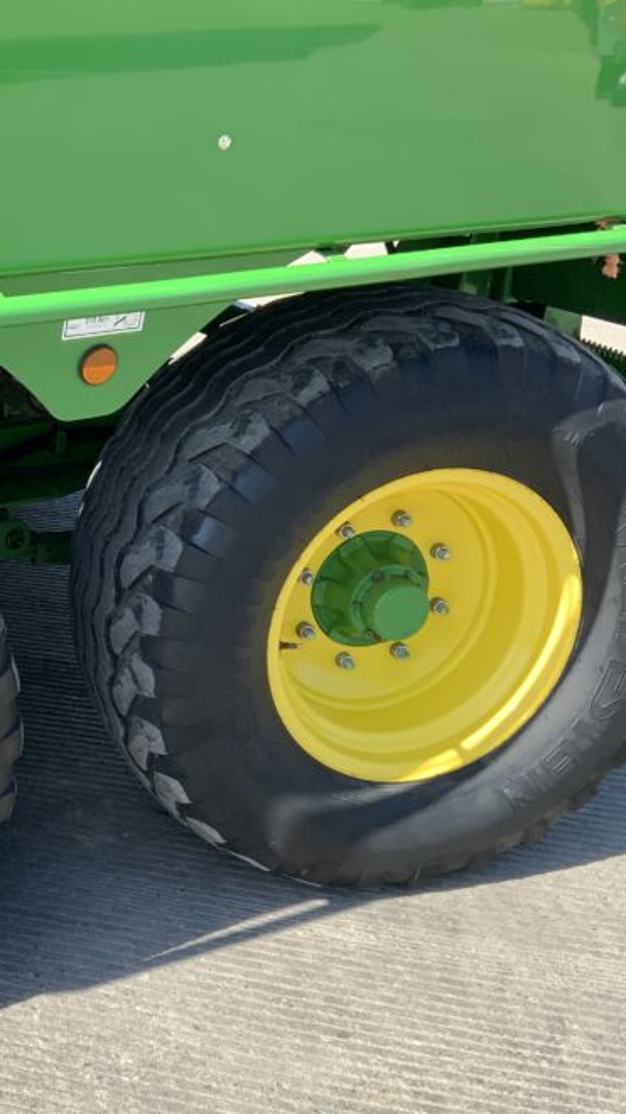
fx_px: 1447
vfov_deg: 42.0
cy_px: 628
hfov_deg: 23.3
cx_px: -12
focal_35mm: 49
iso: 16
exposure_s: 1/486
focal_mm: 3
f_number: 1.8
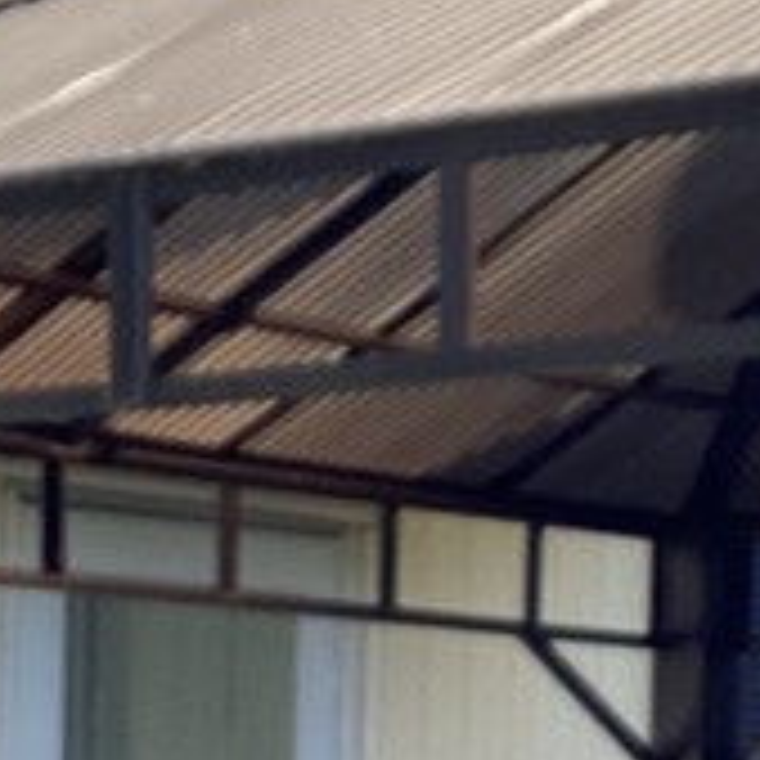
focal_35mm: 166
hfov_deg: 10.5
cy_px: 1097
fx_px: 4123
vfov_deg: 10.2
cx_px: 297
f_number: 2.4
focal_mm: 3.3
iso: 25
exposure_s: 1/143
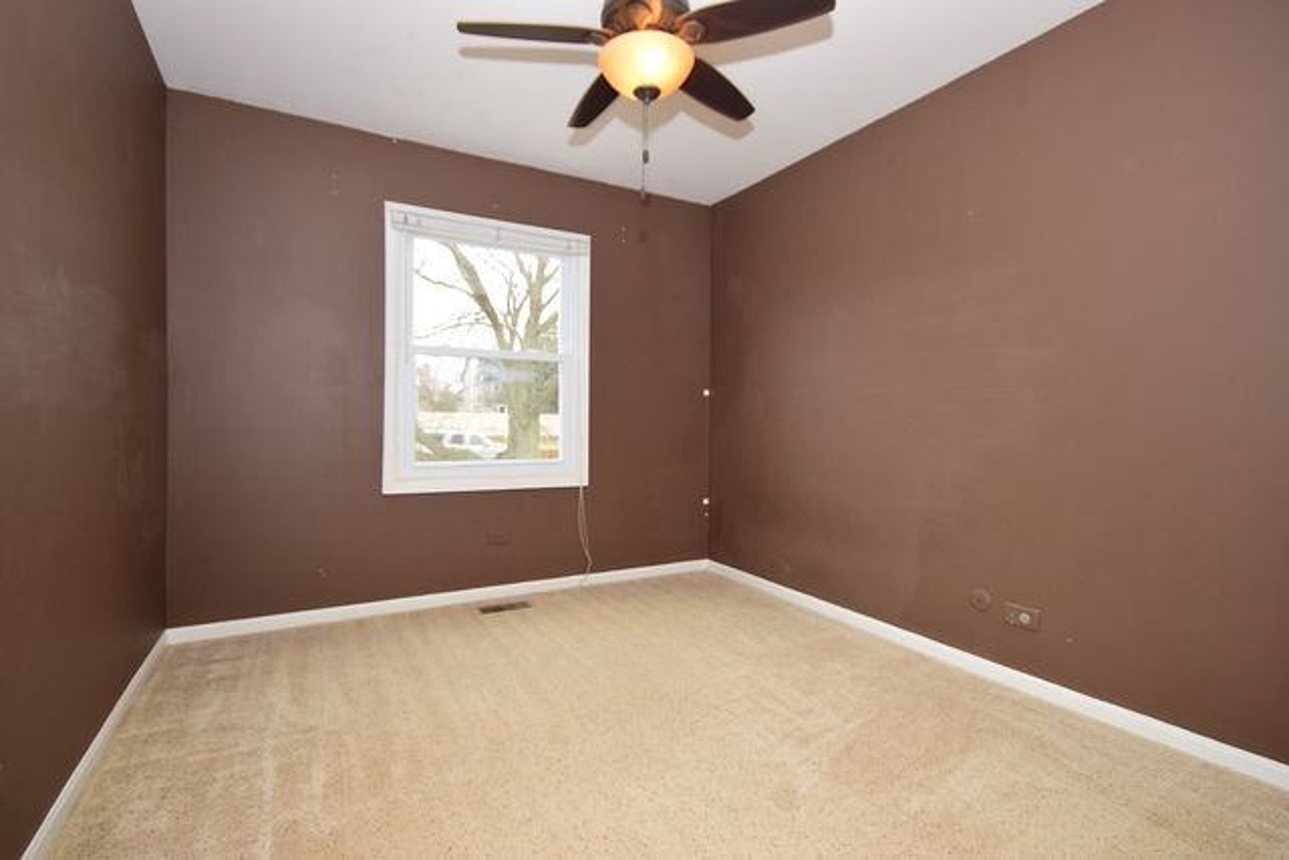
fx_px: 618
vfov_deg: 69.7
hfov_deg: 92.4
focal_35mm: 17
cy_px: 430
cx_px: 644
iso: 800
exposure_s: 1/60
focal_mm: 11.5
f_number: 7.1
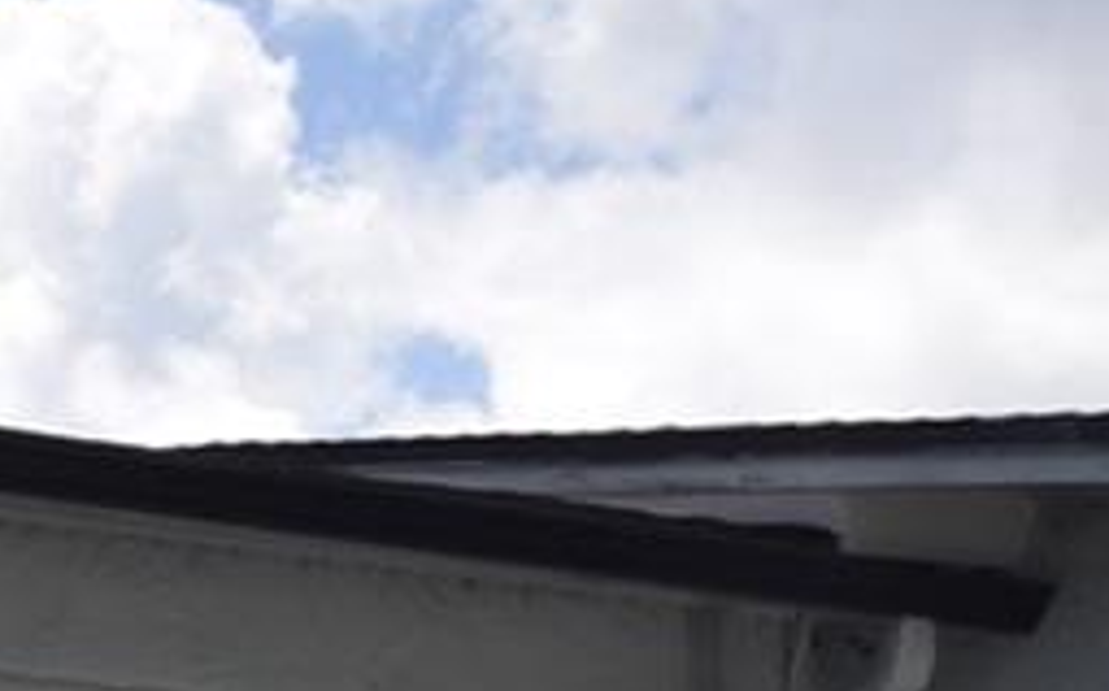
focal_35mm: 192
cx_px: -1605
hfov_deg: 9.6
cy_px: 1782
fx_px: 5799
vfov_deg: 6.4
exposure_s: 1/200
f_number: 10
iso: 100
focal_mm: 20
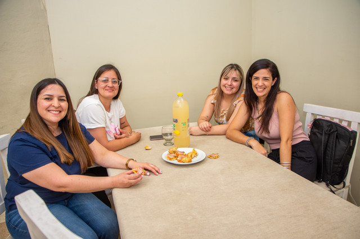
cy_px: 120
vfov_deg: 50.4
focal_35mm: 26
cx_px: 180
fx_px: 255
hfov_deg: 70.5
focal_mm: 17
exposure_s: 1/100
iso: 500
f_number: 2.8
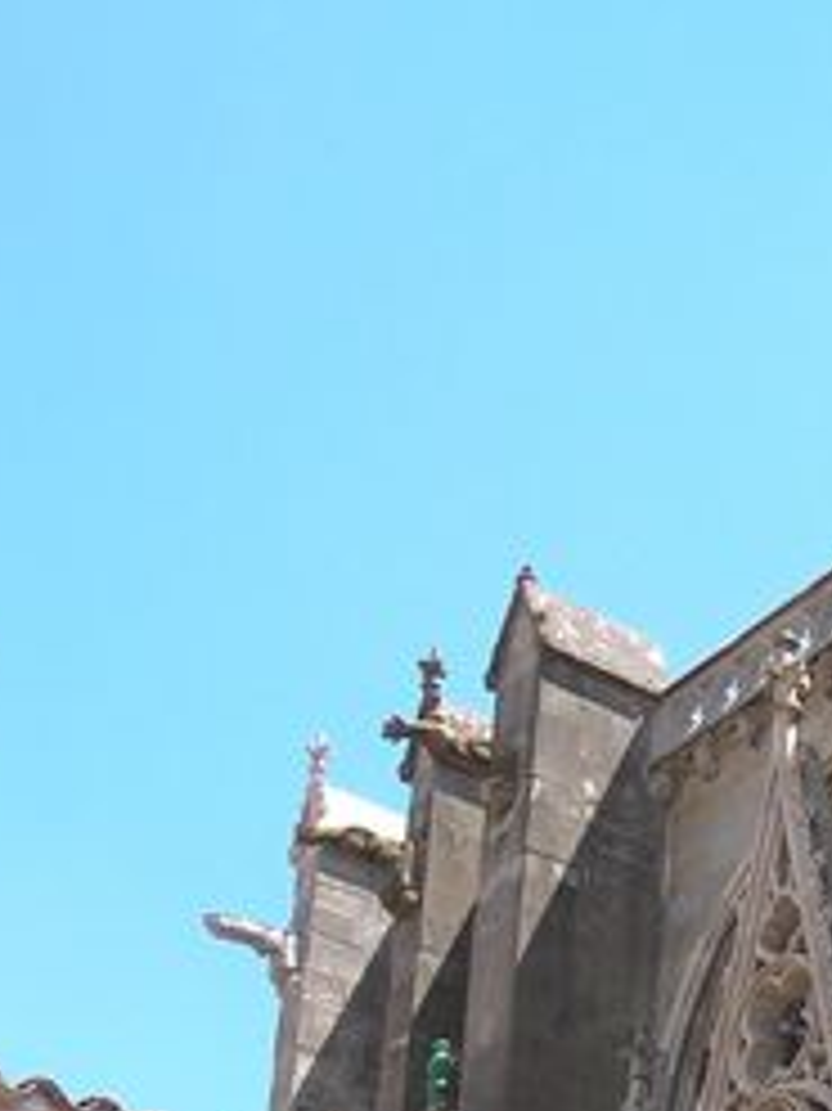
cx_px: 789
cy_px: 895
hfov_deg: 16.5
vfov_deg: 22.0
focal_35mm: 88
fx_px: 2823
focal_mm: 5.7
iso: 50
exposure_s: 1/152
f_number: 4.9
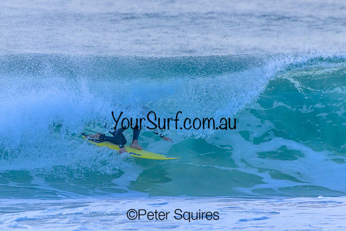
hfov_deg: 2.6
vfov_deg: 1.7
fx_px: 7690
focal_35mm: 800
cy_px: 116
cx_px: 173
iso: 4500
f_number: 11
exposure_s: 1/2000
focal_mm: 800
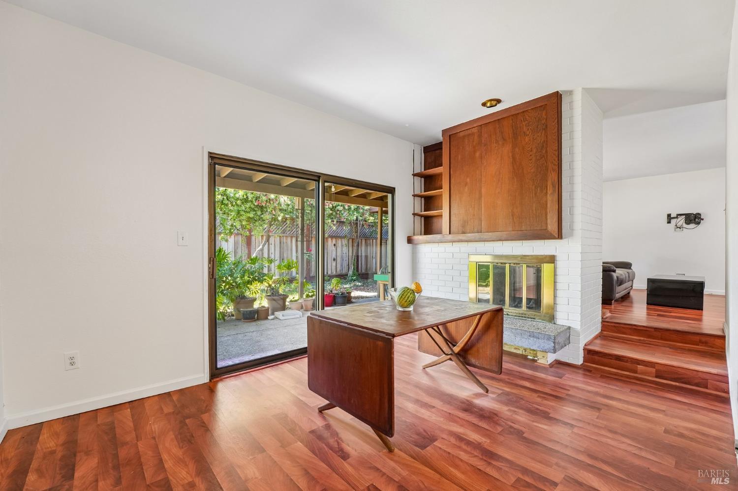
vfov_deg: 81.2
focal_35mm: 14
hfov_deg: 104.3
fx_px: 287
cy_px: 246
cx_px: 369
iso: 500
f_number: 8
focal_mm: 14
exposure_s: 1/10
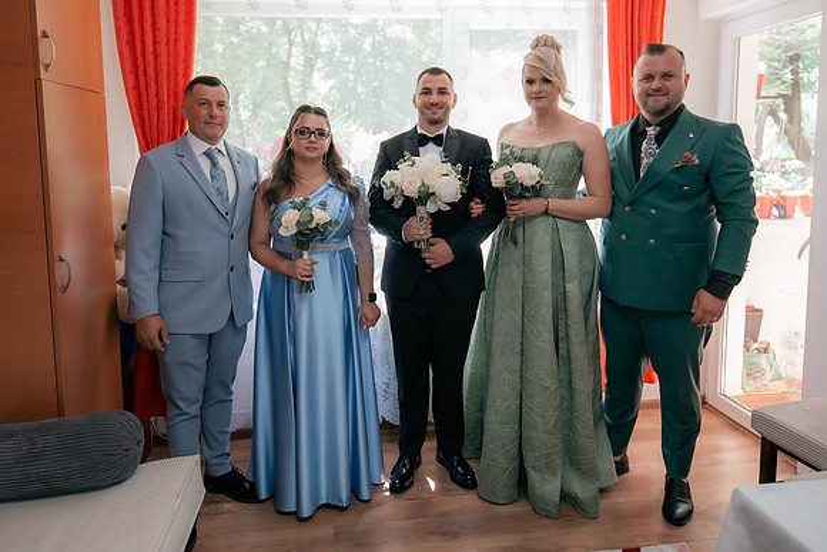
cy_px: 223
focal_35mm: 26
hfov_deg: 69.9
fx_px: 590
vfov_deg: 49.8
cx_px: 387
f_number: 2.8
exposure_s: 1/250
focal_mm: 19
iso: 1250
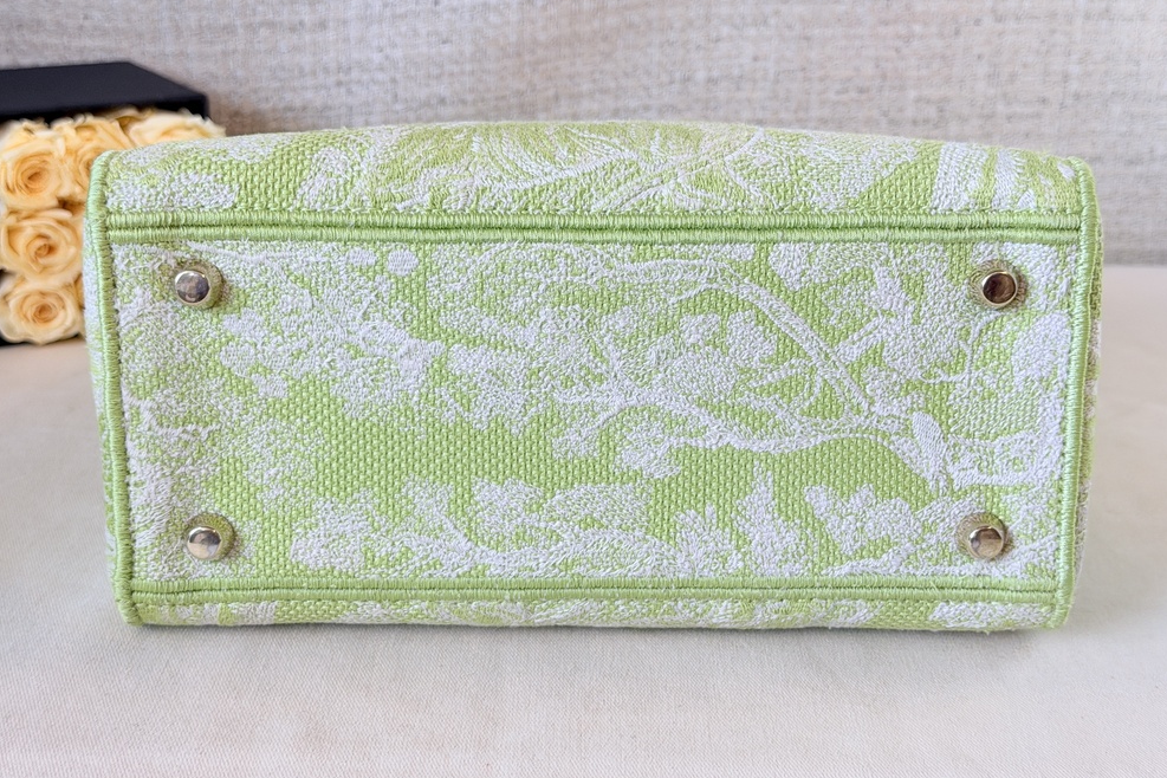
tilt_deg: -19.0
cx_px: 586
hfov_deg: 38.9
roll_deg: -0.9
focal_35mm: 51
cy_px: 371
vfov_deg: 26.5
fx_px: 1653
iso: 50
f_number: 1.78
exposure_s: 1/121
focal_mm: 6.76
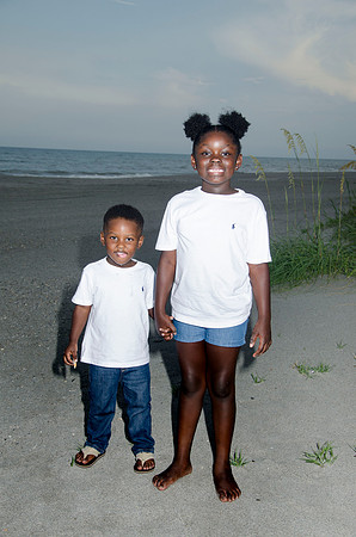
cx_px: 178
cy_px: 268
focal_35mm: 51
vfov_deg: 39.0
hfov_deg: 26.4
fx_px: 760
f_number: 5.6
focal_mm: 34
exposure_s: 1/250
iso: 100
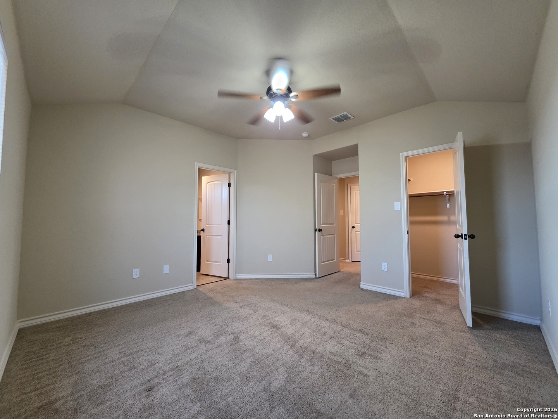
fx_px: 210
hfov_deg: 106.2
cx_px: 279
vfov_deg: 89.9
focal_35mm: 13
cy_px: 210
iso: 320
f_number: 1.9
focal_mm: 2.2
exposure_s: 1/60
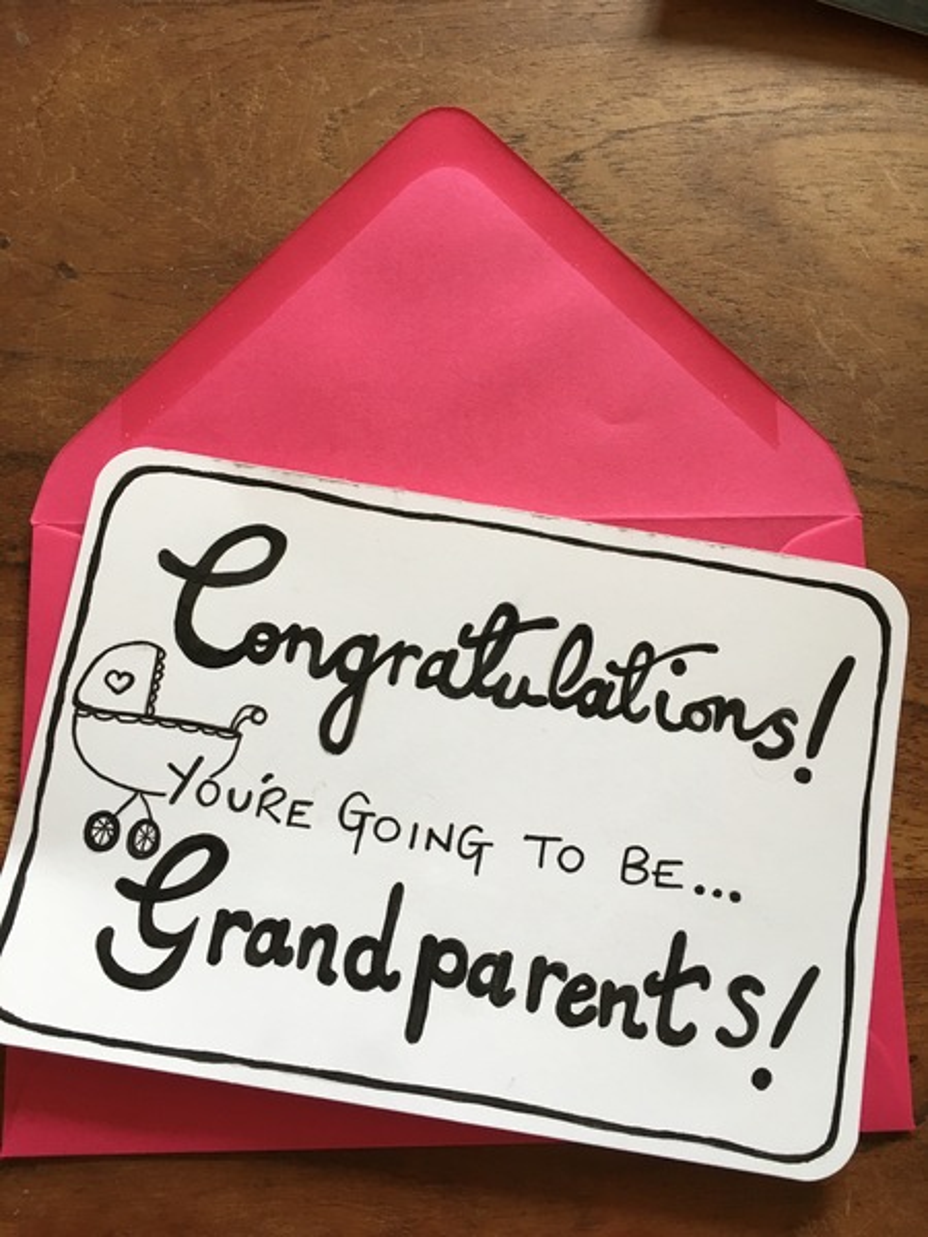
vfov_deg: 61.7
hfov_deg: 48.2
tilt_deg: -80.2
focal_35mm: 29
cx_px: 464
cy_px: 618
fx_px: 1037
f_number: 2.2
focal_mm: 4.15
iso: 100
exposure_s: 1/33
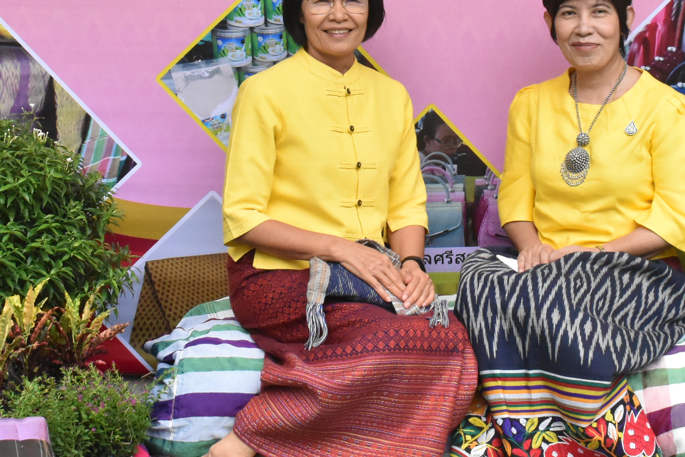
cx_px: 434
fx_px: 1674
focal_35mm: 88
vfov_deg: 15.2
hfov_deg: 23.1
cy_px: -20
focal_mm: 24
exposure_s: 1/500
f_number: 11
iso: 3200
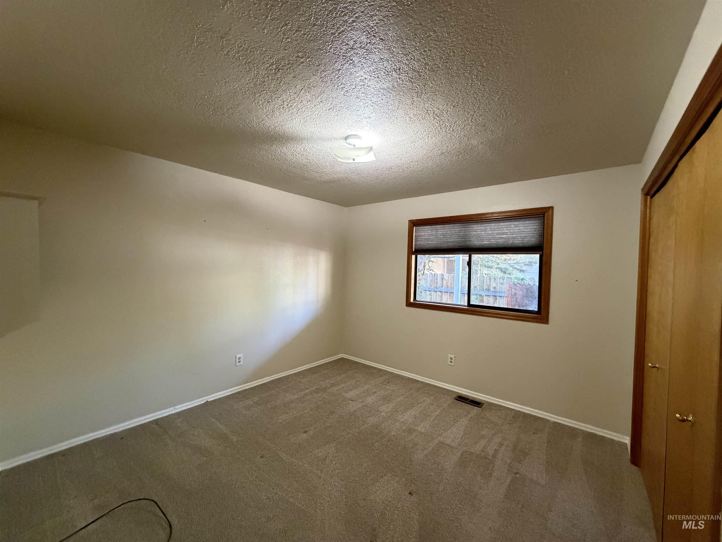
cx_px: 361
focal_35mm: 14
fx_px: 292
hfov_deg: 102.1
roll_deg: -1.5
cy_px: 271
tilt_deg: -1.4
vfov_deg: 85.7
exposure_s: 1/60
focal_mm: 2.22
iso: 800
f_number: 2.2
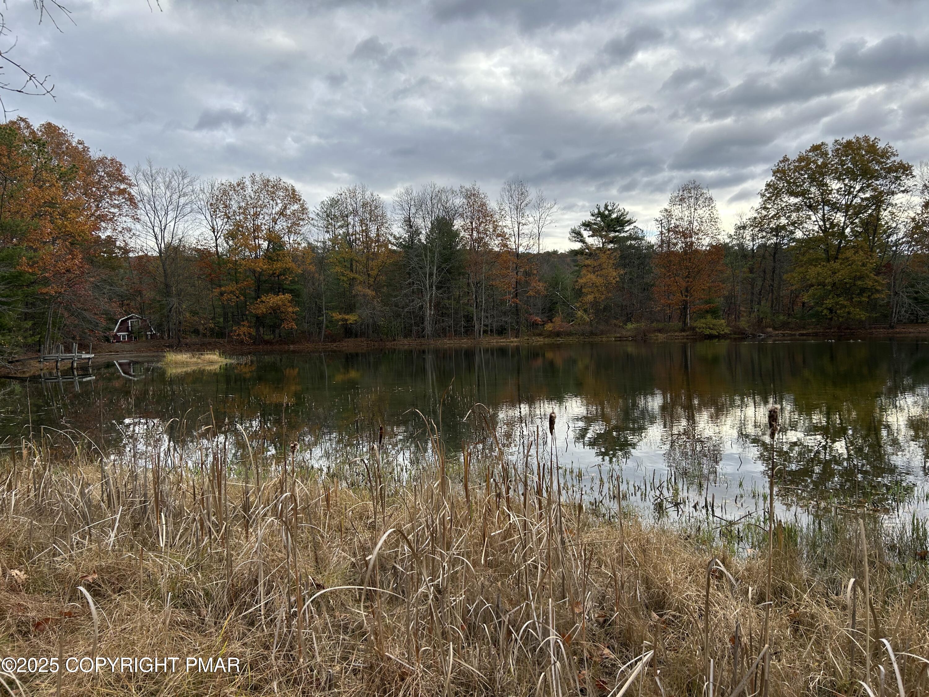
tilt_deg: -1.5
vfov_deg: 53.1
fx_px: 698
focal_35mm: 26
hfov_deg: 67.3
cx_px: 464
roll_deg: +1.6
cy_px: 348
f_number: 1.5
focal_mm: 5.7
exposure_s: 1/1326
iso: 50
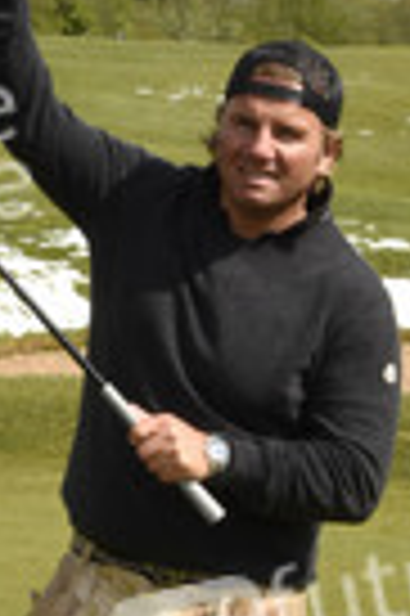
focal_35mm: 166
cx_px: -68
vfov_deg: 12.4
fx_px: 2843
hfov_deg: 8.2
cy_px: 418
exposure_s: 1/100
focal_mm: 38
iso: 500
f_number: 29
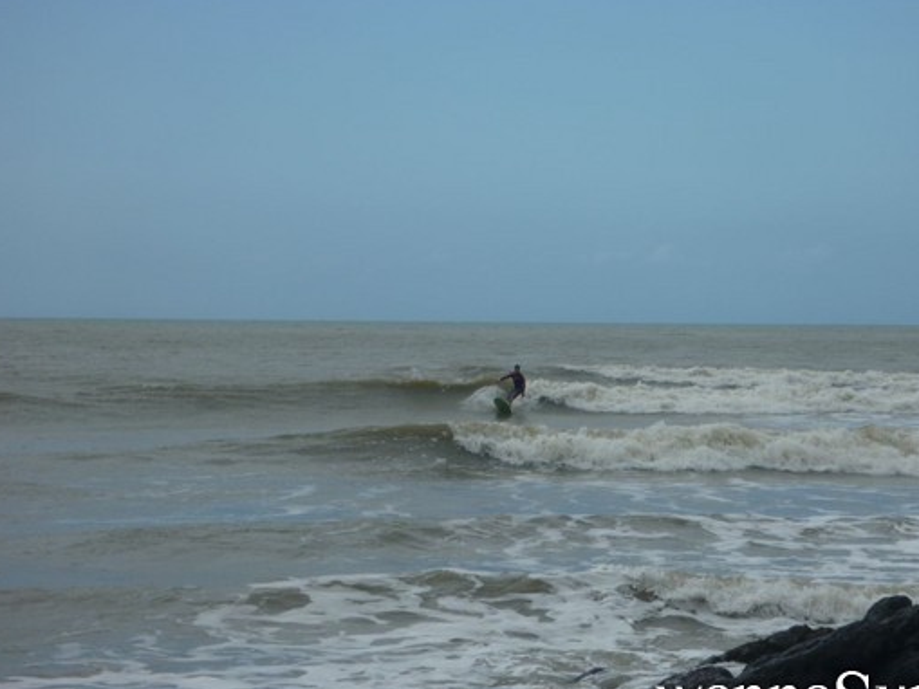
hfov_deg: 14.3
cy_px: 366
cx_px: 476
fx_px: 3665
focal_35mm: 138
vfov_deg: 10.8
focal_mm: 22.8
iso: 80
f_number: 5.9
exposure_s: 1/500
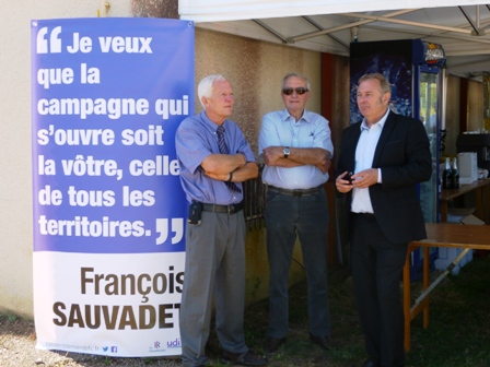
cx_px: 245
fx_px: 779
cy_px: 184
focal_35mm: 55
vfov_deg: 26.6
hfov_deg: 34.9
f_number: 4.2
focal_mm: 9.9
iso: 100
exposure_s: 1/125
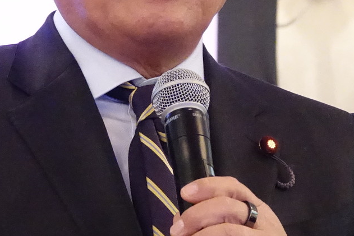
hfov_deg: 4.9
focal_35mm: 423
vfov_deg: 3.2
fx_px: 4160
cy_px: -7
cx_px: 173
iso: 6400
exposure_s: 1/160
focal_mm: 51.14
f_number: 4
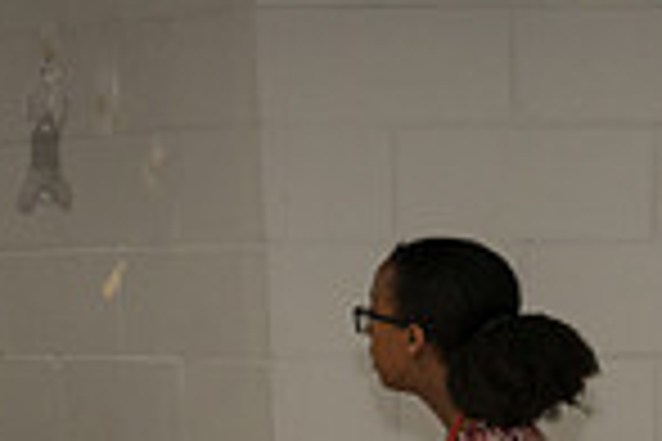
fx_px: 2758
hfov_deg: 13.1
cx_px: 914
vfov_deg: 8.8
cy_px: 785
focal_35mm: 150
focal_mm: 38
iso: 640
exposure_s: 1/500
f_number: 4
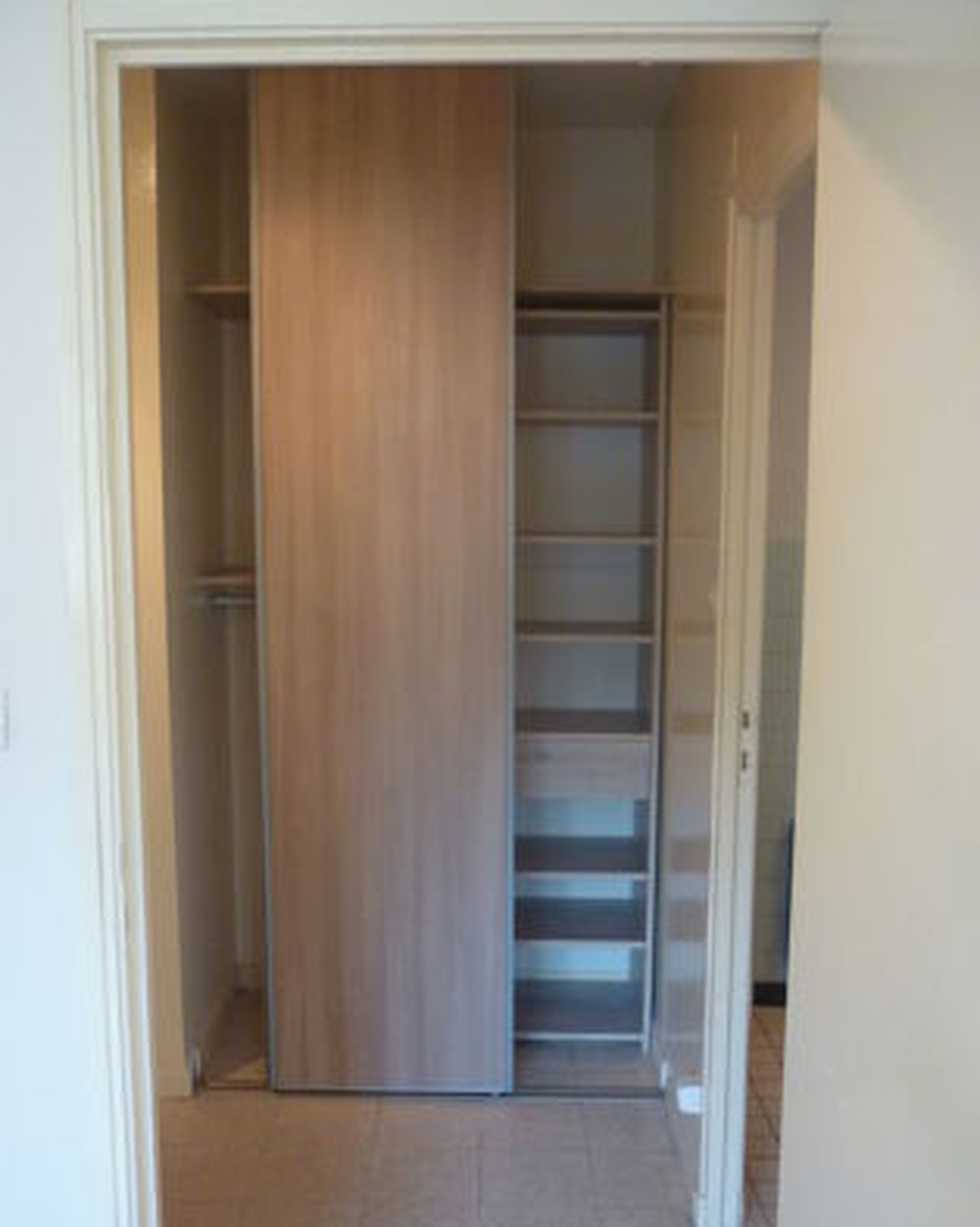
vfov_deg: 51.5
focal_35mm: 35
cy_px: 660
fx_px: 1270
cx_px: 484
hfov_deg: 42.2
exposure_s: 1/30
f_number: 2.8
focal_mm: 5.5
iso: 200
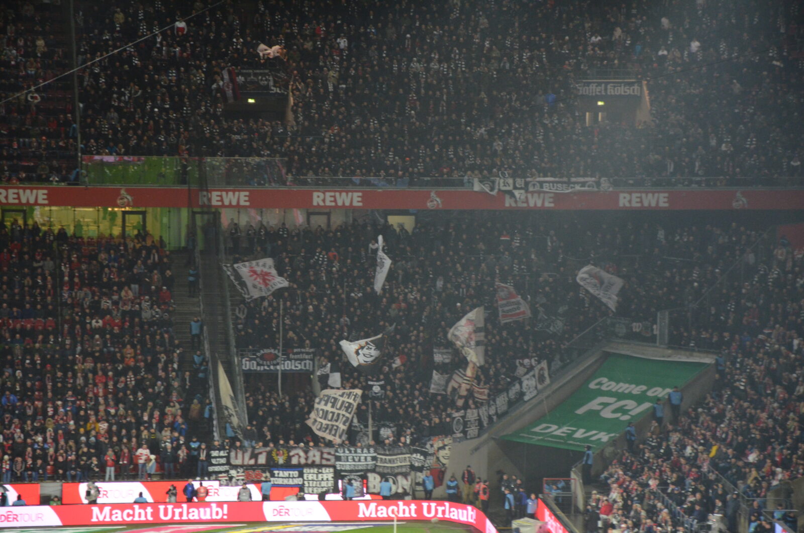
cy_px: 266
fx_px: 3510
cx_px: 402
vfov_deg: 8.7
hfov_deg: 13.1
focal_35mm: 158
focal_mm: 105
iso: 1600
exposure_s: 1/125
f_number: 5.6
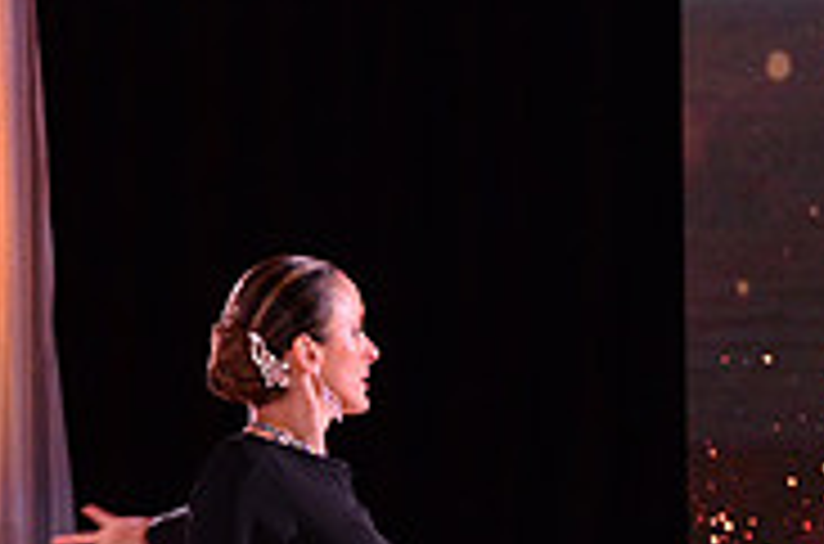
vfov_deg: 3.5
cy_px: 843
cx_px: 684
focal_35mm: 387
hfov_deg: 5.3
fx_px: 8835
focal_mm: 122
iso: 4000
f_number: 6.3
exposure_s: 1/250
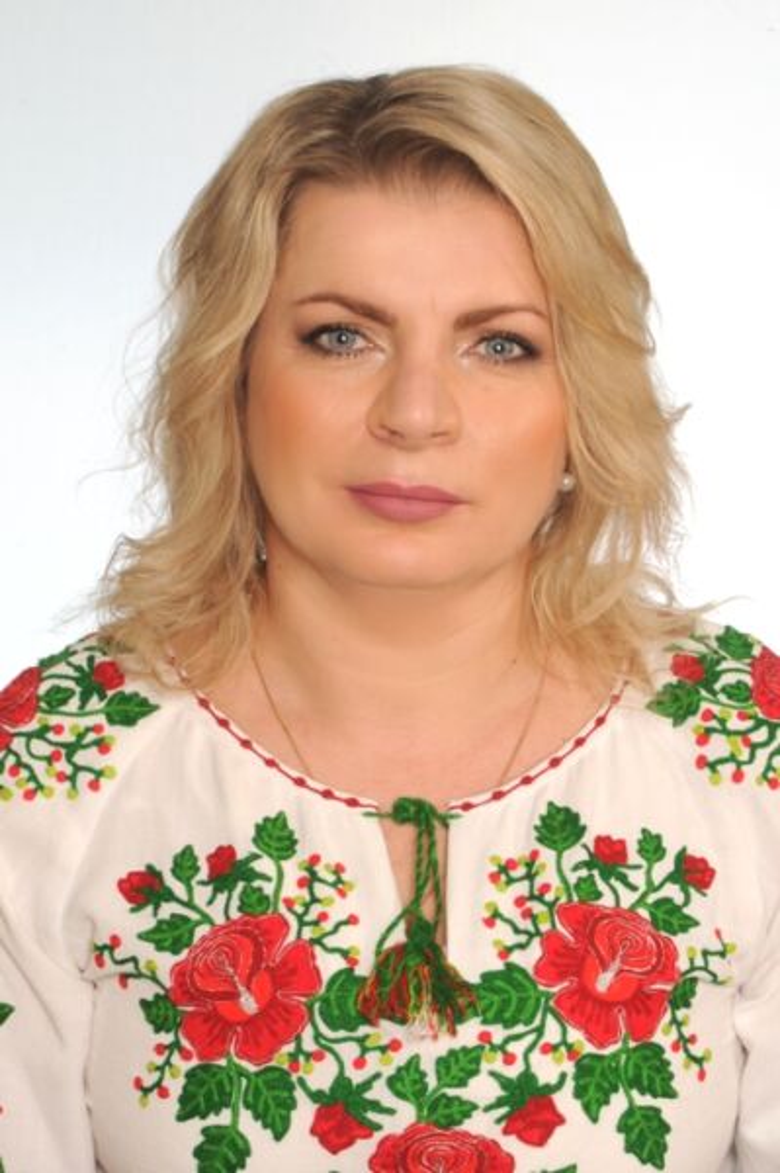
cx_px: 390
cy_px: 586
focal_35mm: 120
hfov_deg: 11.4
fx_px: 3906
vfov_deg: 17.1
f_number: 11
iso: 200
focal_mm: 80
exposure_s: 1/50
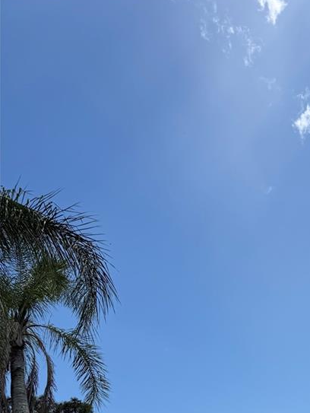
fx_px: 632
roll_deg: +1.4
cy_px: 448
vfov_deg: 32.1
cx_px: 341
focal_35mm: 53
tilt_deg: +11.3
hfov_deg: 25.5
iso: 80
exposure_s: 1/6711
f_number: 1.78
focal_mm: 6.76
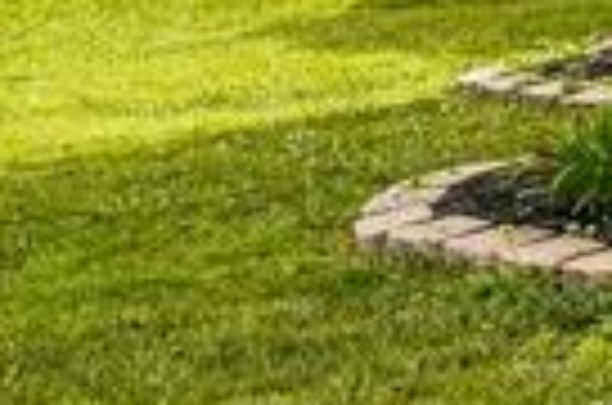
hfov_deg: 9.0
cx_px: 2138
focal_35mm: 155
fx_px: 2625
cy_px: -376
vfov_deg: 8.4
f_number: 8
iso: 500
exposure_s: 1/1000
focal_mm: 20.5
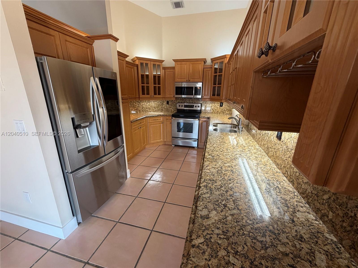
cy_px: 134
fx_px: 145
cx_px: 179
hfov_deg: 102.1
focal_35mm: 14
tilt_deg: -15.9
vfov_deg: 85.7
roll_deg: -0.6
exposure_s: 1/120
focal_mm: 2.22
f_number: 2.2
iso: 200
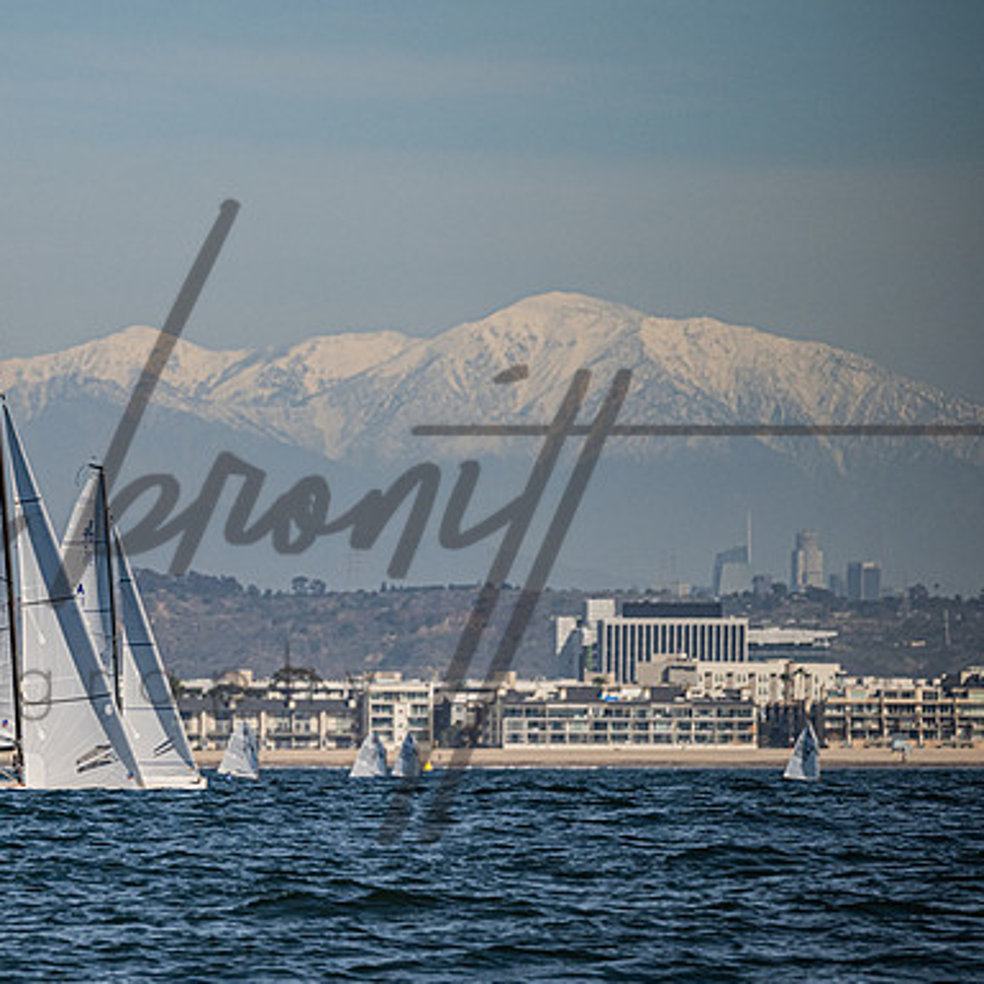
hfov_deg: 3.7
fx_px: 15276
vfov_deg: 3.7
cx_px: 5
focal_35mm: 475
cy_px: 553
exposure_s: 1/3200
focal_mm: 270
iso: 320
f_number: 5.6
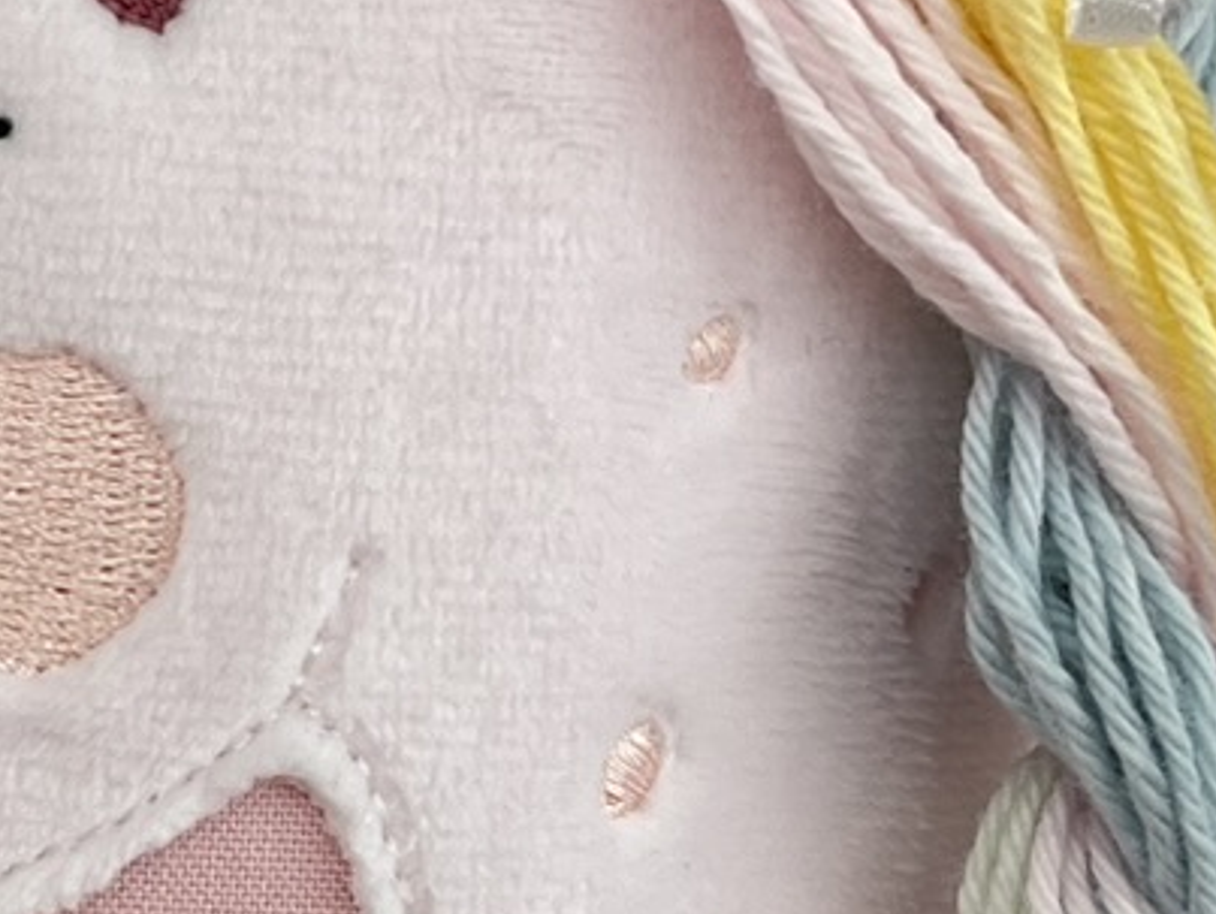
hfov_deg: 14.6
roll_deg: -1.9
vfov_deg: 11.2
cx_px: -100
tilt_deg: -10.7
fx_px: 4641
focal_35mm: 132
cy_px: 419
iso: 40
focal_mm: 5.1
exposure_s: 1/245
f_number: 1.6
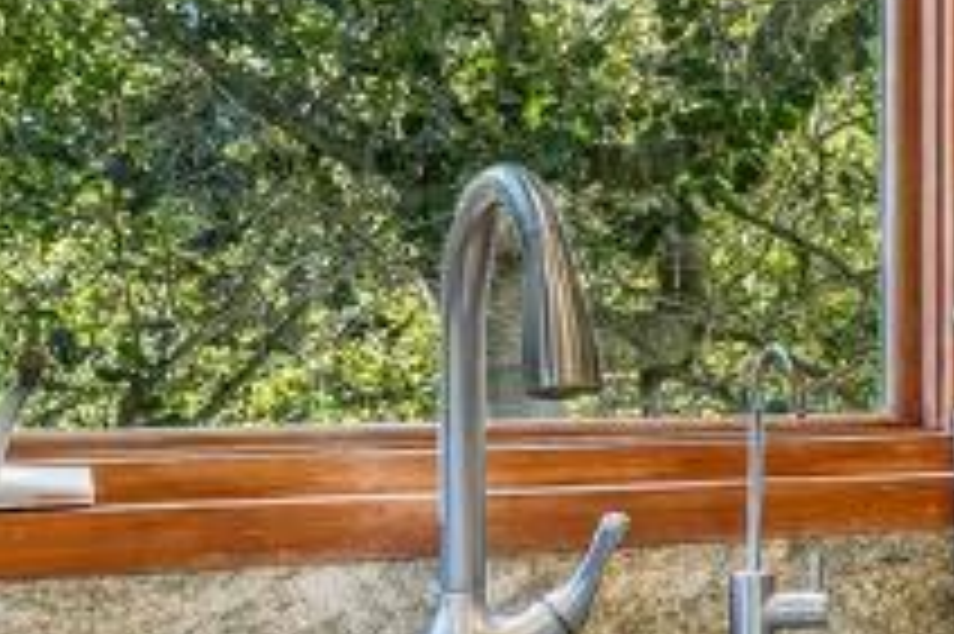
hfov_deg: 15.6
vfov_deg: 13.8
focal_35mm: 99
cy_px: 375
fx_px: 2621
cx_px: 1989
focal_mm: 14
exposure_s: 1/15
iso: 500
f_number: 8
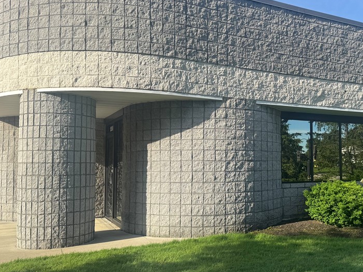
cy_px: 142
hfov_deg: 51.7
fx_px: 367
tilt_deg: +2.7
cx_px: 240
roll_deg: +0.0
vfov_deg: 40.7
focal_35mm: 35
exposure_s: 1/3096
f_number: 1.78
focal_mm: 6.76
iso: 80
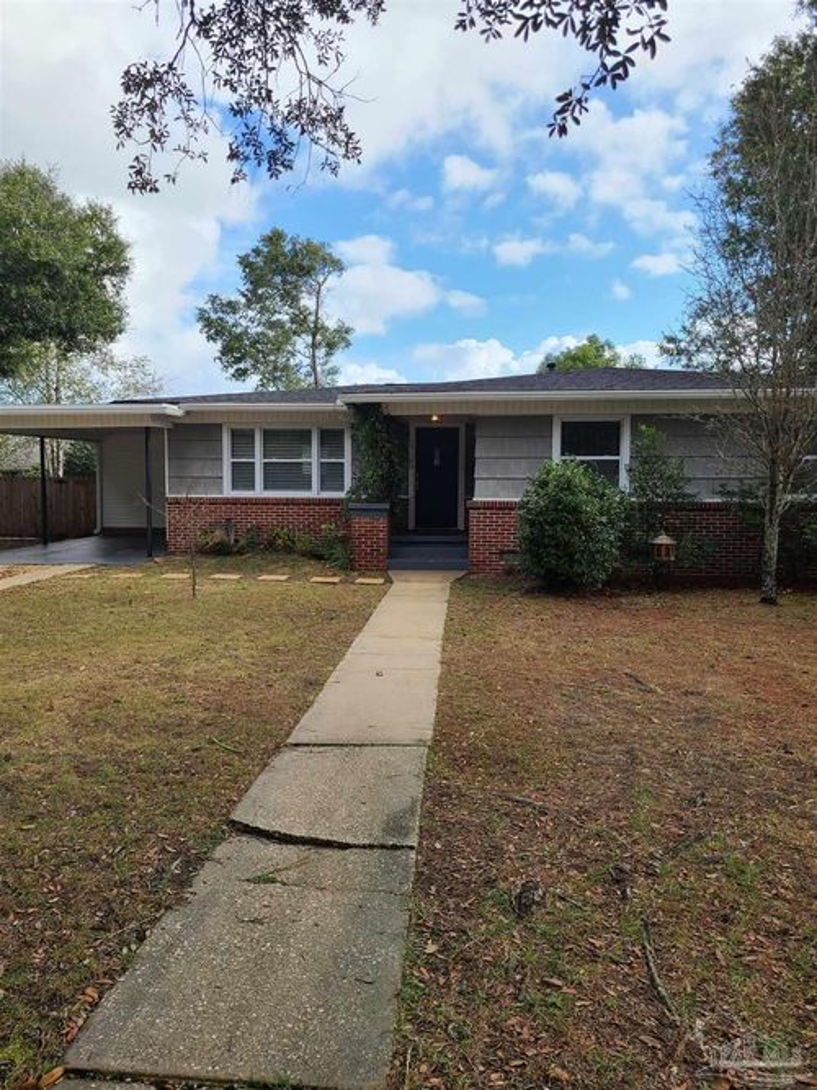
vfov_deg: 67.3
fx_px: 818
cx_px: 408
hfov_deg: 53.0
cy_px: 545
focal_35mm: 26
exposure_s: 1/1276
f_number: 1.8
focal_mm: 5.4
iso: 40
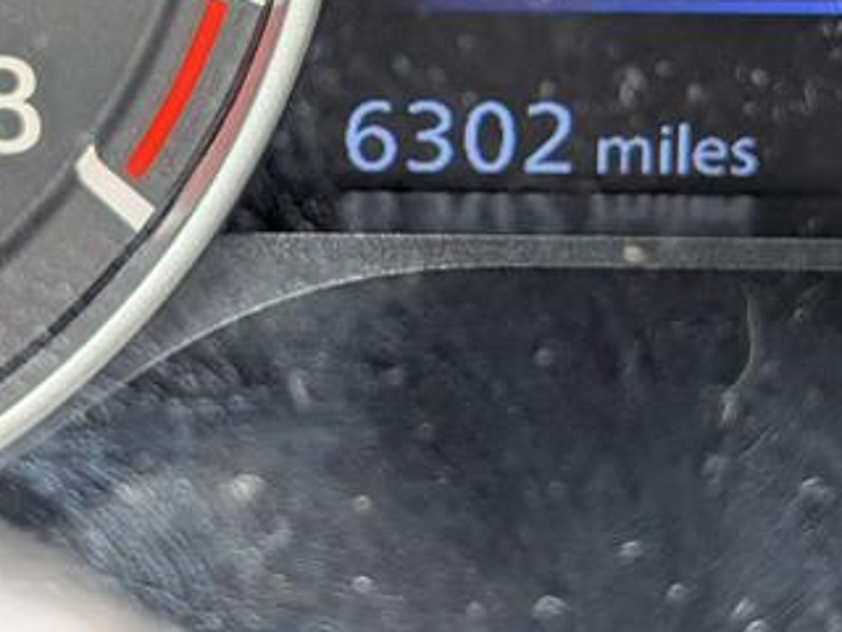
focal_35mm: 98
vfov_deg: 14.9
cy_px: 47
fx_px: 2384
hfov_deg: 20.0
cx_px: 466
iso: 90
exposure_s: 1/204
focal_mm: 6.9
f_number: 1.68
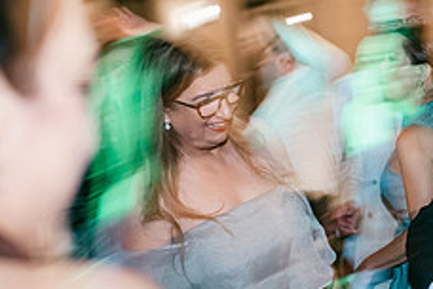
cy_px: 256
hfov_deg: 21.1
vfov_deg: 15.2
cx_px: 532
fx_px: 1070
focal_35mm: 89
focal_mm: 35
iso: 1600
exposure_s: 1/15
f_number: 2.5
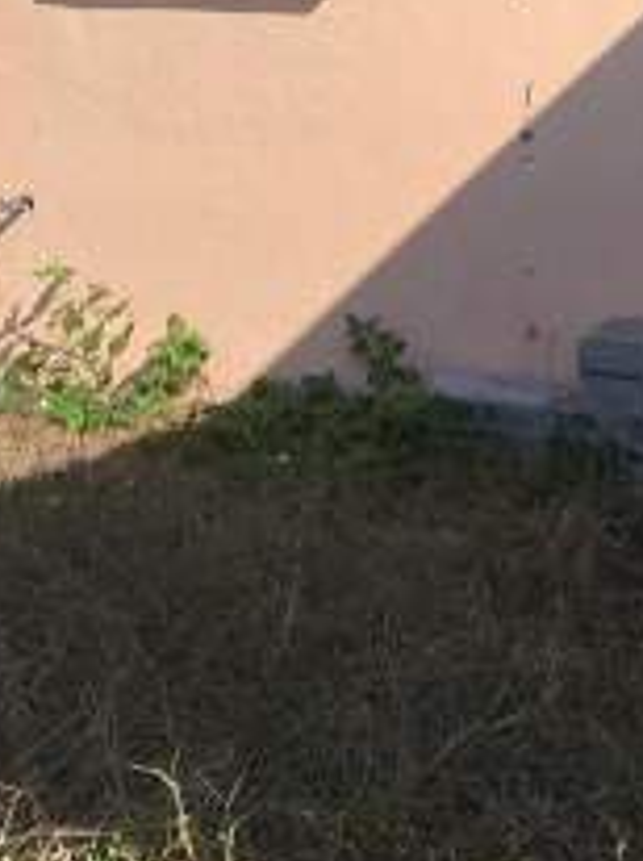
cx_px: 468
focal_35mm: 101
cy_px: -71
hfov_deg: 14.6
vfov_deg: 18.8
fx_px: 2507
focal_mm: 4.25
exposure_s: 1/1689
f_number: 1.8
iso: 25
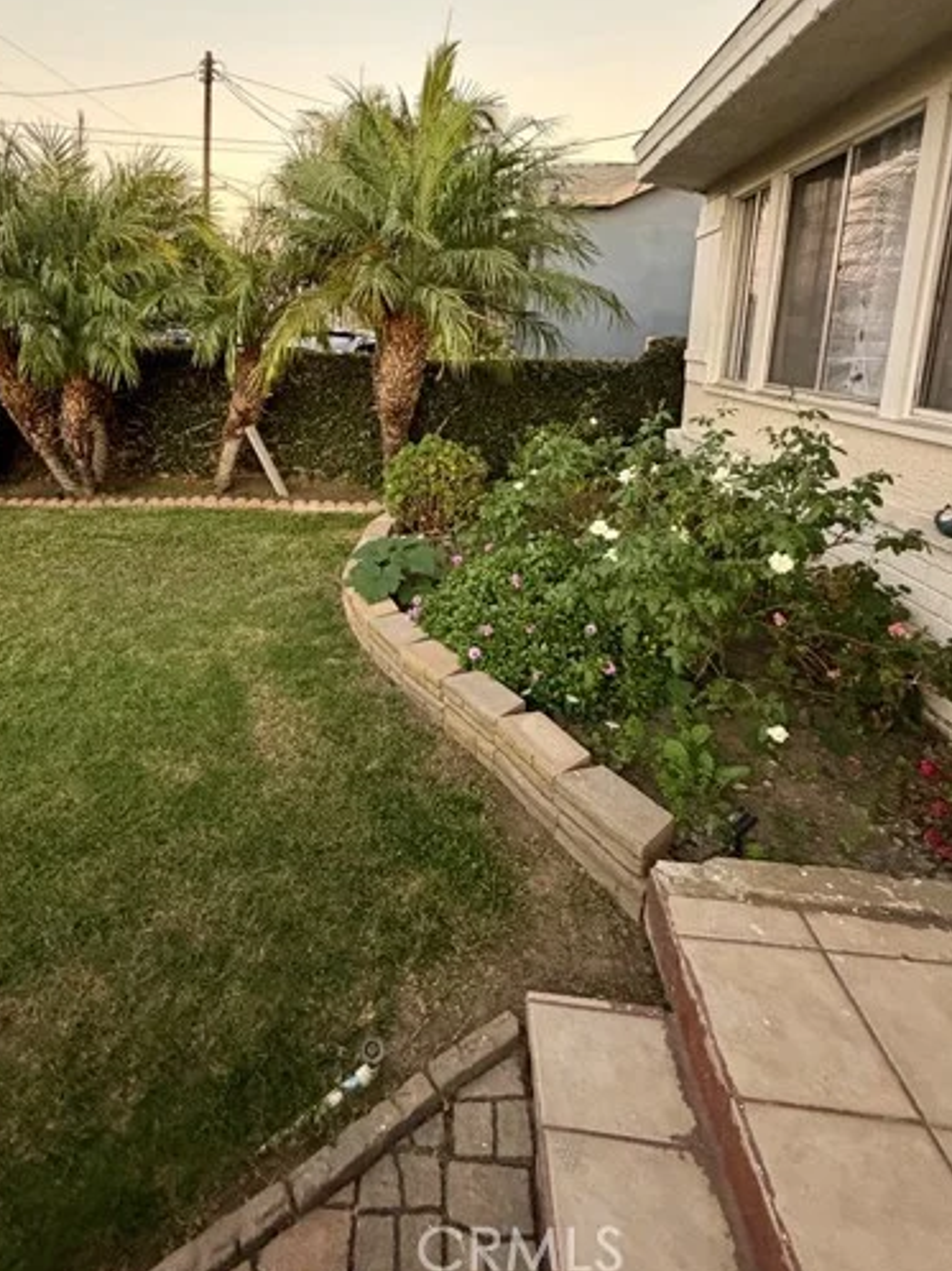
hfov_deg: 70.6
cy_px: 470
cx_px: 370
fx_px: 661
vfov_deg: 85.9
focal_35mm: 18
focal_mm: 2.22
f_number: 2.2
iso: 200
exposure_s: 1/121
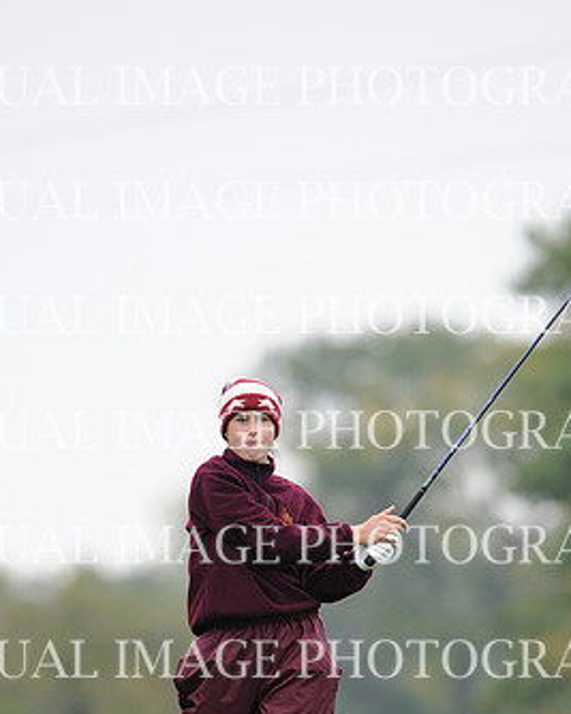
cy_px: 601
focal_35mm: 651
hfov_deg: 2.4
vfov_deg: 3.0
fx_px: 13758
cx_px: 282
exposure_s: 1/2000
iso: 1600
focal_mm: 400
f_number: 4.5
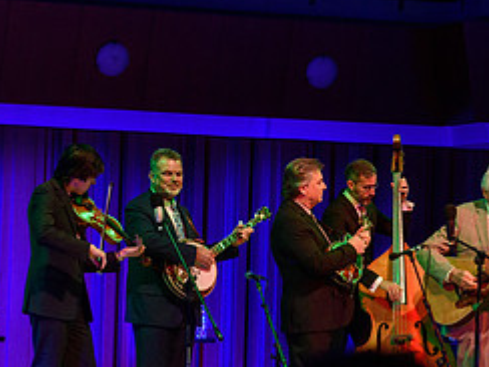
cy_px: 221
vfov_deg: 7.9
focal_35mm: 189
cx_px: 449
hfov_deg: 10.4
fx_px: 2670
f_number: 5
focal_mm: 70
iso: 2500
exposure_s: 1/200
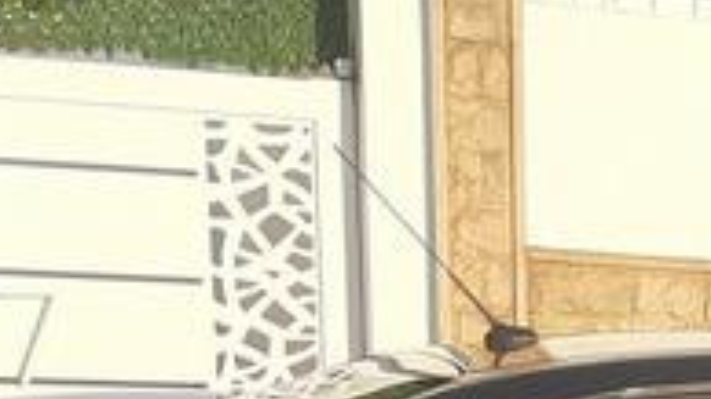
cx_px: 883
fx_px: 1791
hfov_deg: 20.8
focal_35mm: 95
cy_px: 825
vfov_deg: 11.4
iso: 40
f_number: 1.7
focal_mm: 3.93
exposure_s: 1/972
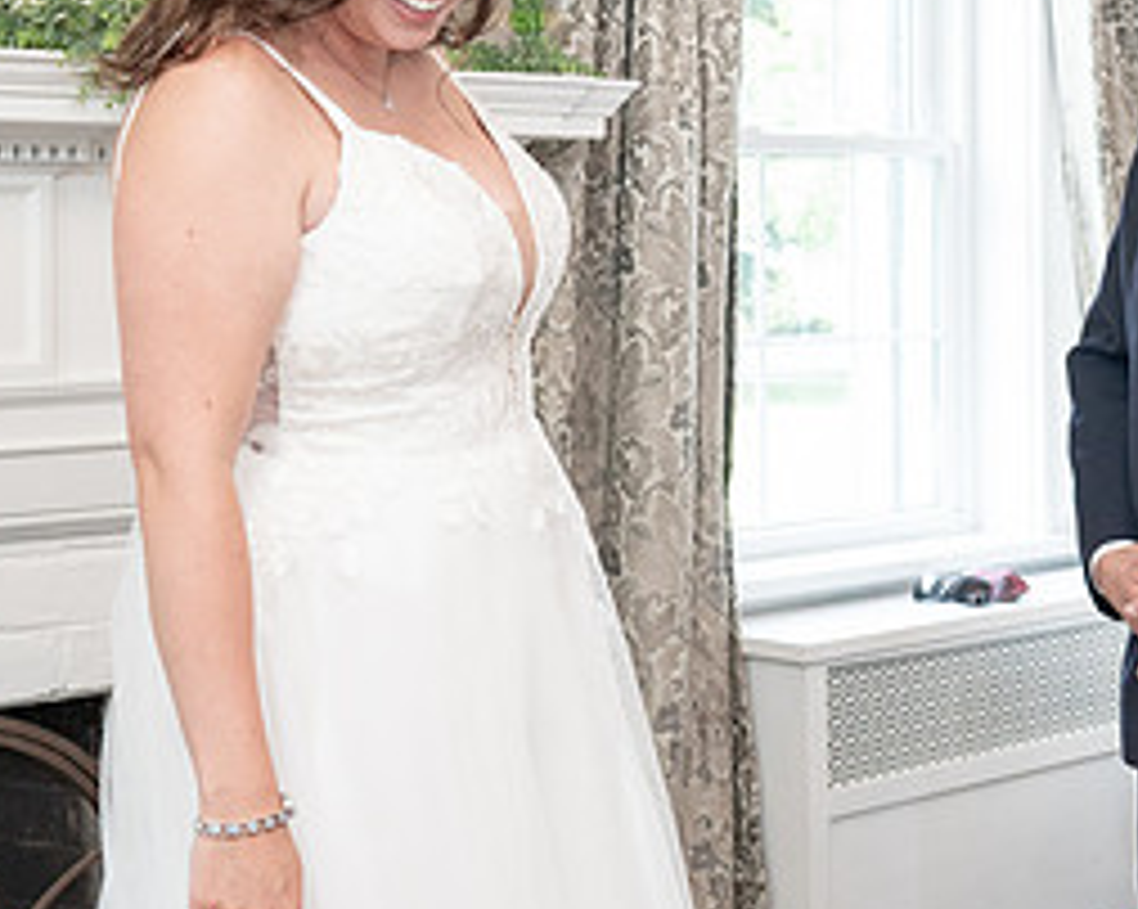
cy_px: 283
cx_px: 762
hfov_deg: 22.9
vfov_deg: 18.4
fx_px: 2793
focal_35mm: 83
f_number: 5.6
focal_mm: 35
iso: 2000
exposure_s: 1/200
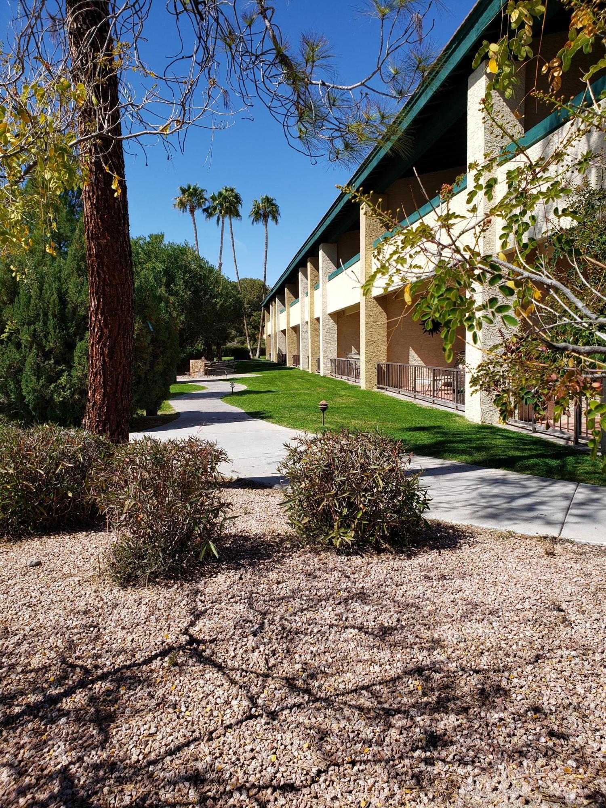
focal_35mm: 26
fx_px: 607
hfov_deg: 53.1
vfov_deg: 67.3
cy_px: 404
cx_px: 303
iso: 50
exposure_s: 1/1381
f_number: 2.4
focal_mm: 4.3
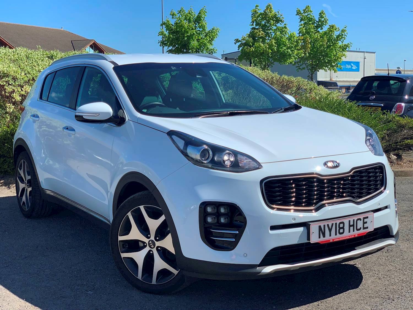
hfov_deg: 36.8
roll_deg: +0.3
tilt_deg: -5.6
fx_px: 620
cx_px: 206
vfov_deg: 28.0
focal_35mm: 52
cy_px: 155
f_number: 2.4
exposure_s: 1/1370
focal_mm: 6
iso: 16
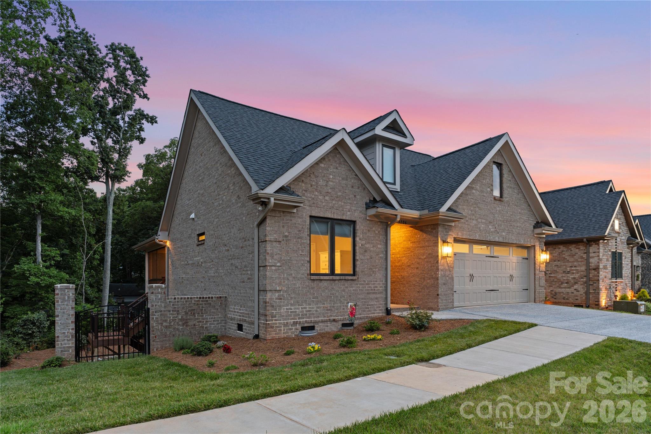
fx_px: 380
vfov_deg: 59.5
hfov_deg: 81.2
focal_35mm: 21
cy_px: 217
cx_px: 326
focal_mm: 21
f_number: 7.1
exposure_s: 1/4
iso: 320
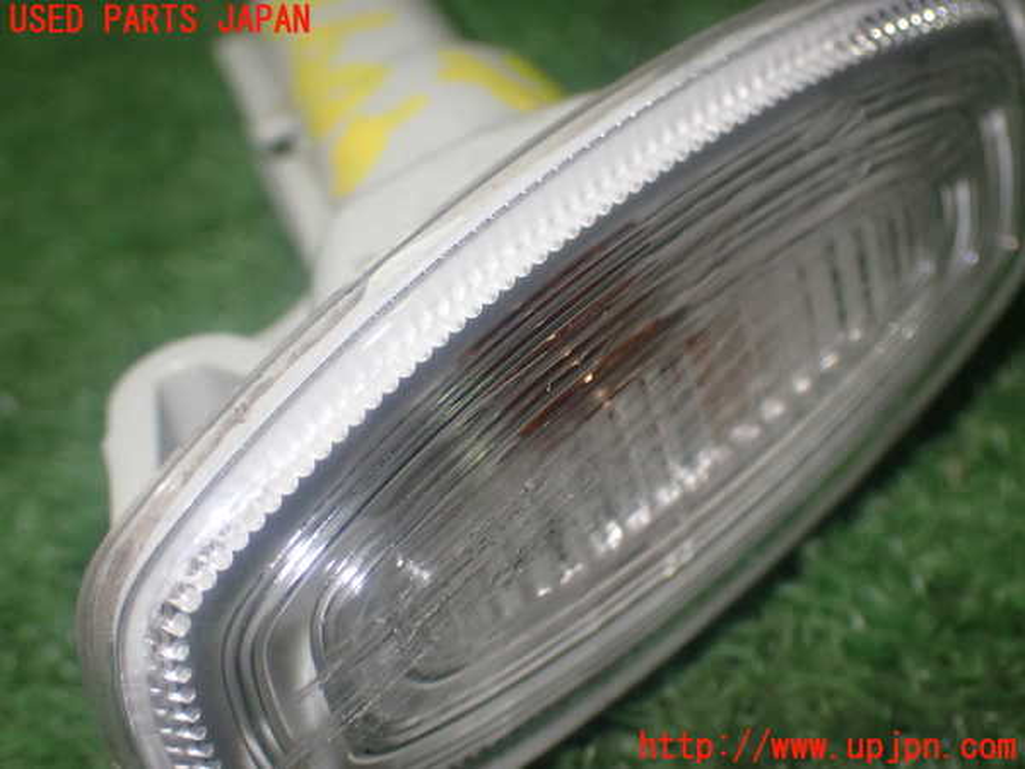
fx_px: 1717
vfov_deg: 25.2
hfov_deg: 33.2
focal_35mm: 58
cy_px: 384
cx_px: 512
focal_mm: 10.35
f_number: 3.5
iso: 400
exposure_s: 1/60
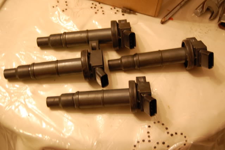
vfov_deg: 23.7
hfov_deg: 35.1
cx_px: 112
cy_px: 75
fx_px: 356
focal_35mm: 57
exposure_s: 1/13
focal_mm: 38
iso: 800
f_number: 4.8
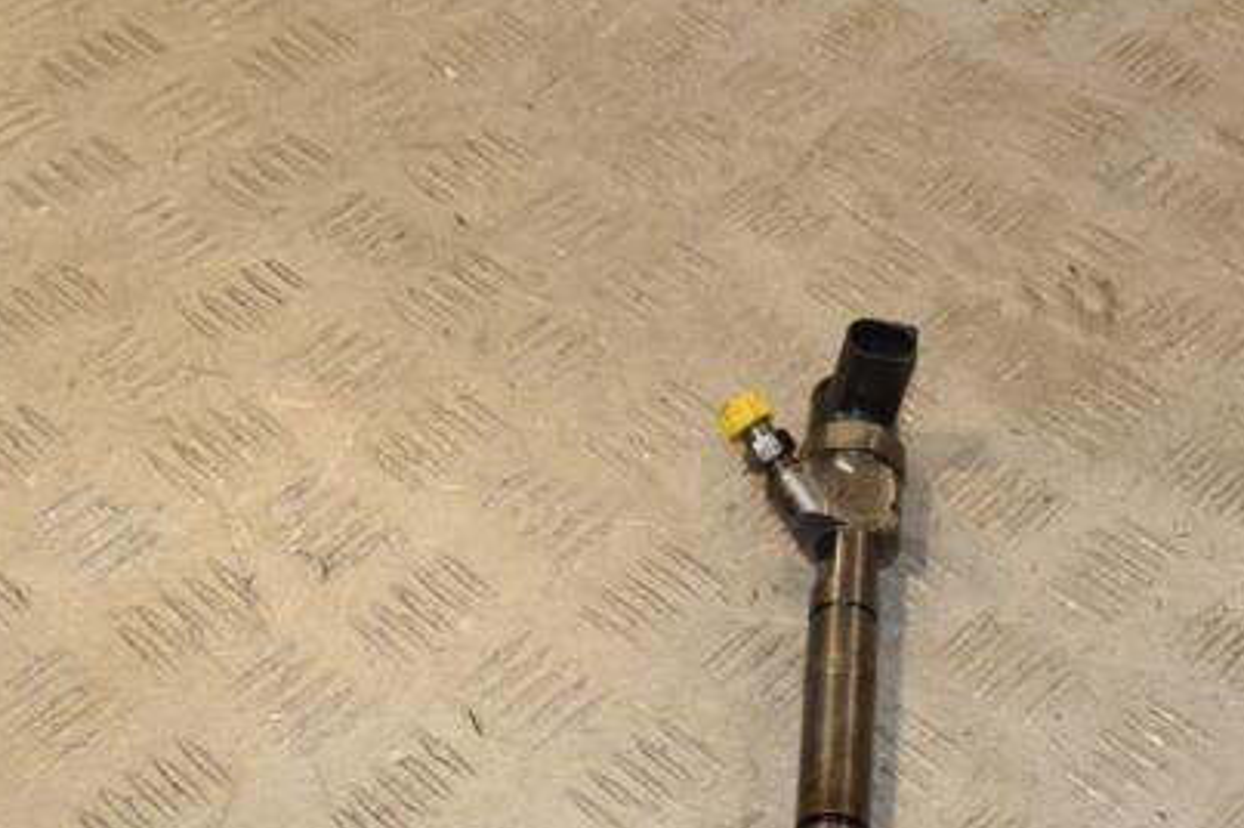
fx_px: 2624
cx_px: 837
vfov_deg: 17.8
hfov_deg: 26.5
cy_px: 581
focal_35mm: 76
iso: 800
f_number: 9
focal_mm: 34
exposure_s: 1/200
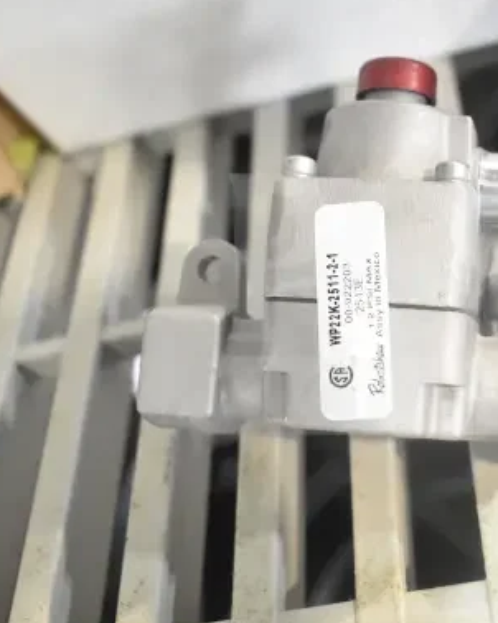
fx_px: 922
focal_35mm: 50
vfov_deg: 37.4
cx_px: 374
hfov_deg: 29.7
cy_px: 304
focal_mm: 22
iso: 1600
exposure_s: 1/60
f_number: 3.8
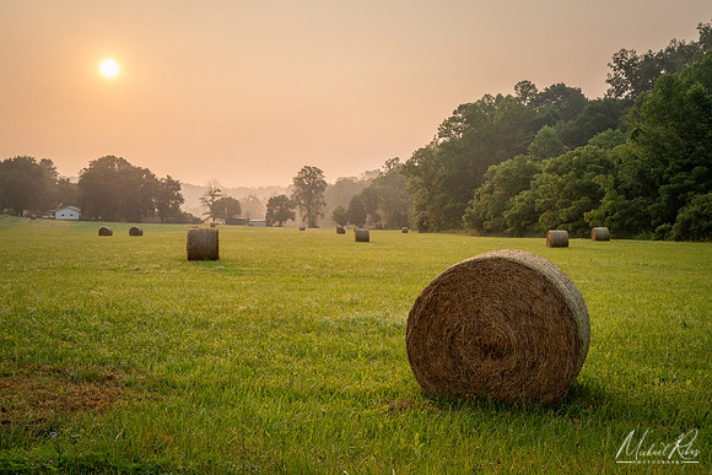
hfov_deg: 44.6
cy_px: 244
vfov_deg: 30.6
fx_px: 867
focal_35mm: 44
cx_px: 358
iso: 800
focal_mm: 41
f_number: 13
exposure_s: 1/640
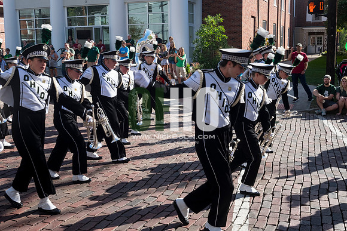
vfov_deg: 32.6
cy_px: 116
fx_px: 395
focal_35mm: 41
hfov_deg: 47.4
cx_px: 174
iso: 400
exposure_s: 1/200
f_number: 10
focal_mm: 27
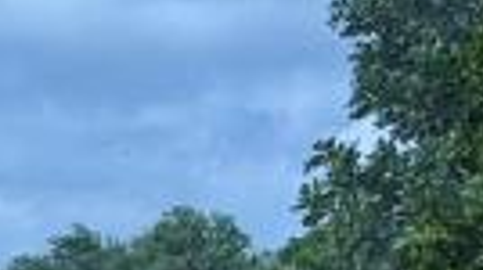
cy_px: 367
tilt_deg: +1.1
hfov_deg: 11.0
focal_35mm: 188
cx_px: -245
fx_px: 2405
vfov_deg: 6.4
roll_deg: -0.4
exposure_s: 1/1018
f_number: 1.78
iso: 80
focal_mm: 6.76
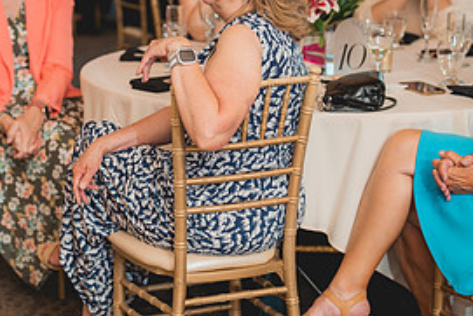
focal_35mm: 107
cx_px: 115
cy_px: 113
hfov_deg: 19.0
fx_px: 1407
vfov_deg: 12.8
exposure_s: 1/250
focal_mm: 50
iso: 125
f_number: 1.8
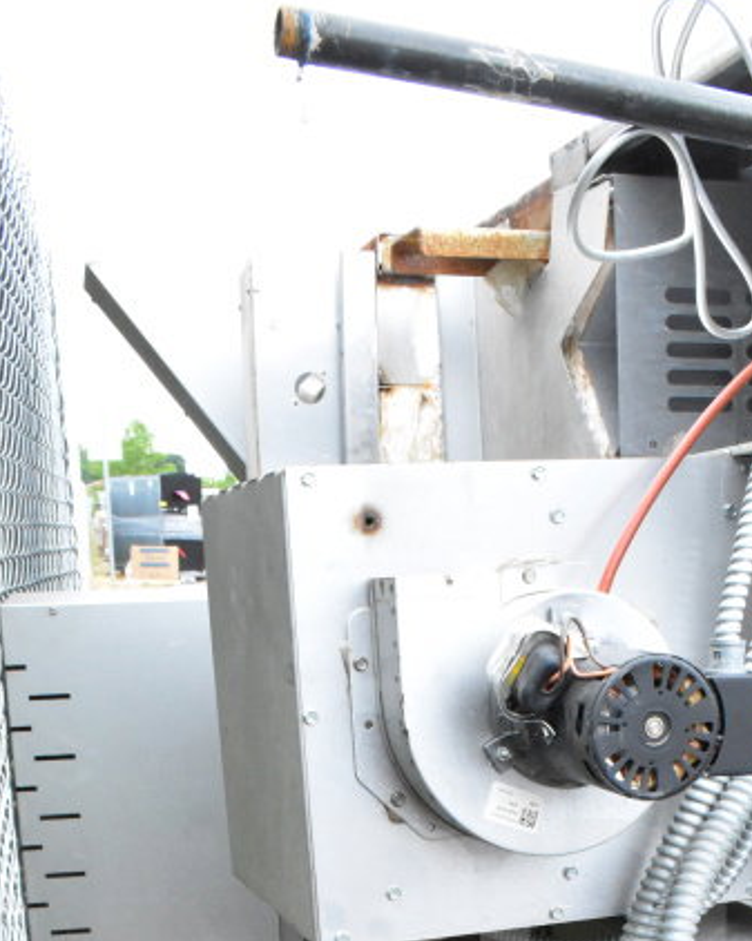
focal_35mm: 55
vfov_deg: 31.0
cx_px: 533
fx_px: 1532
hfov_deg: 27.3
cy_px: 998
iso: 6400
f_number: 13
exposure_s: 1/640
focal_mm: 18
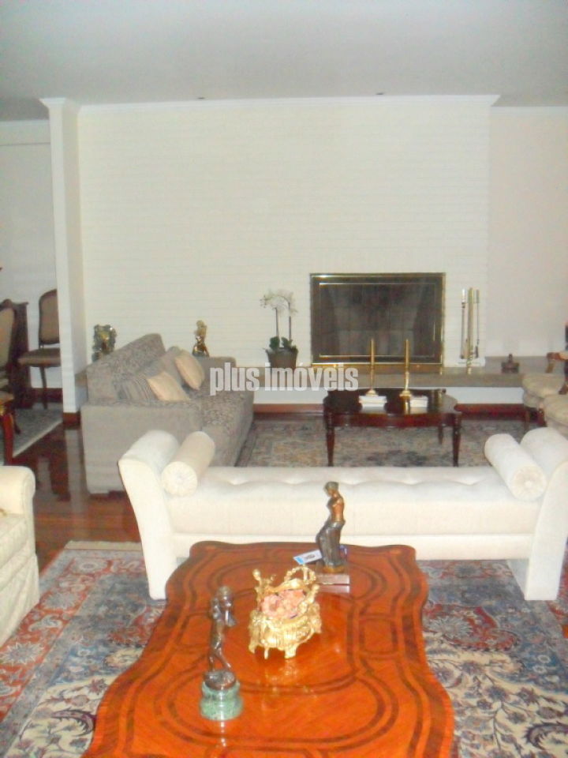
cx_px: 284
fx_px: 766
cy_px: 379
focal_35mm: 35
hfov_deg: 40.7
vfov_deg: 52.6
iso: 400
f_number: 3
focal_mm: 6.3
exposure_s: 1/45
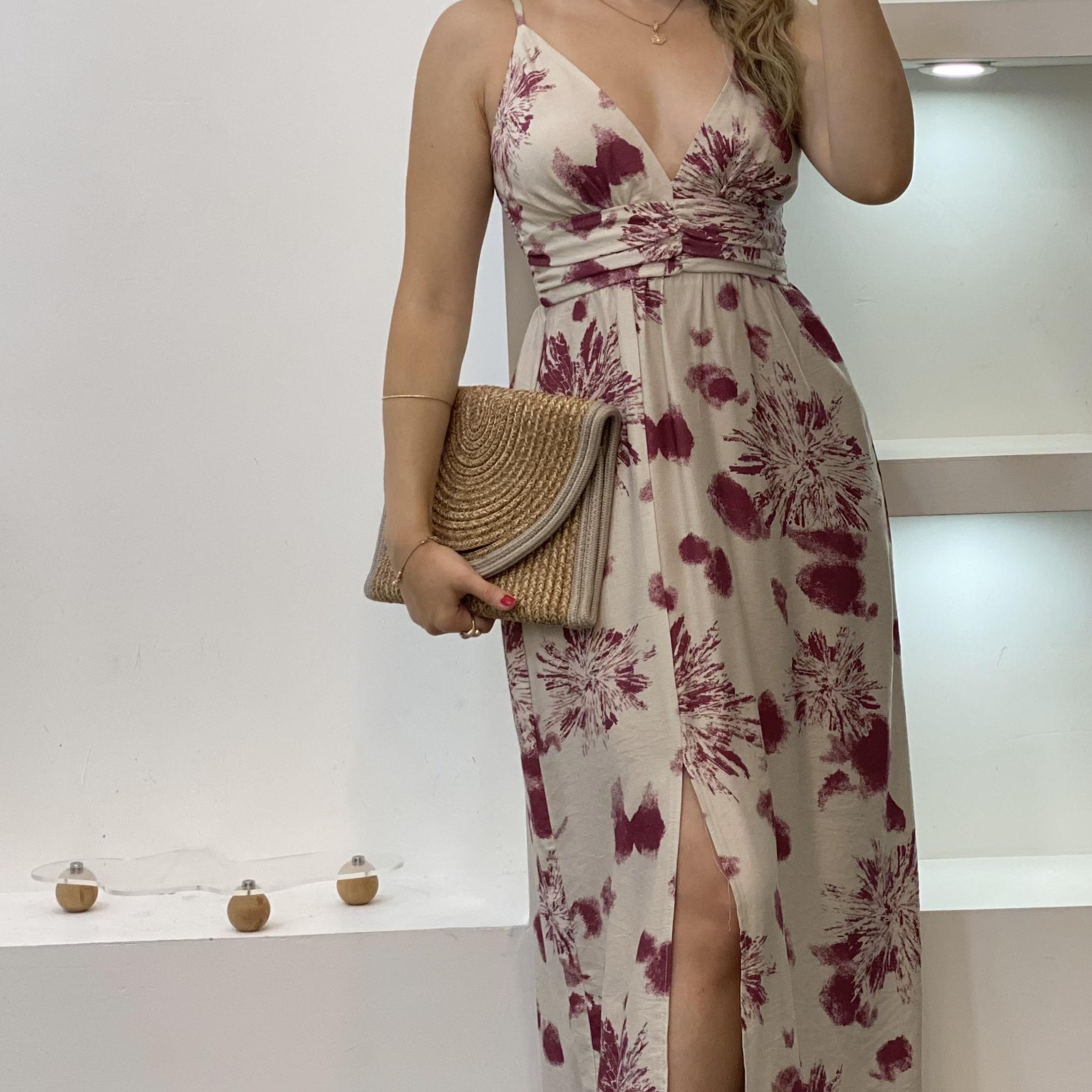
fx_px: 3141
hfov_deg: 19.7
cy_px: 610
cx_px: 723
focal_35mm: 88
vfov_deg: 19.7
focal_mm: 6
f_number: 2
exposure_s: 1/100
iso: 80
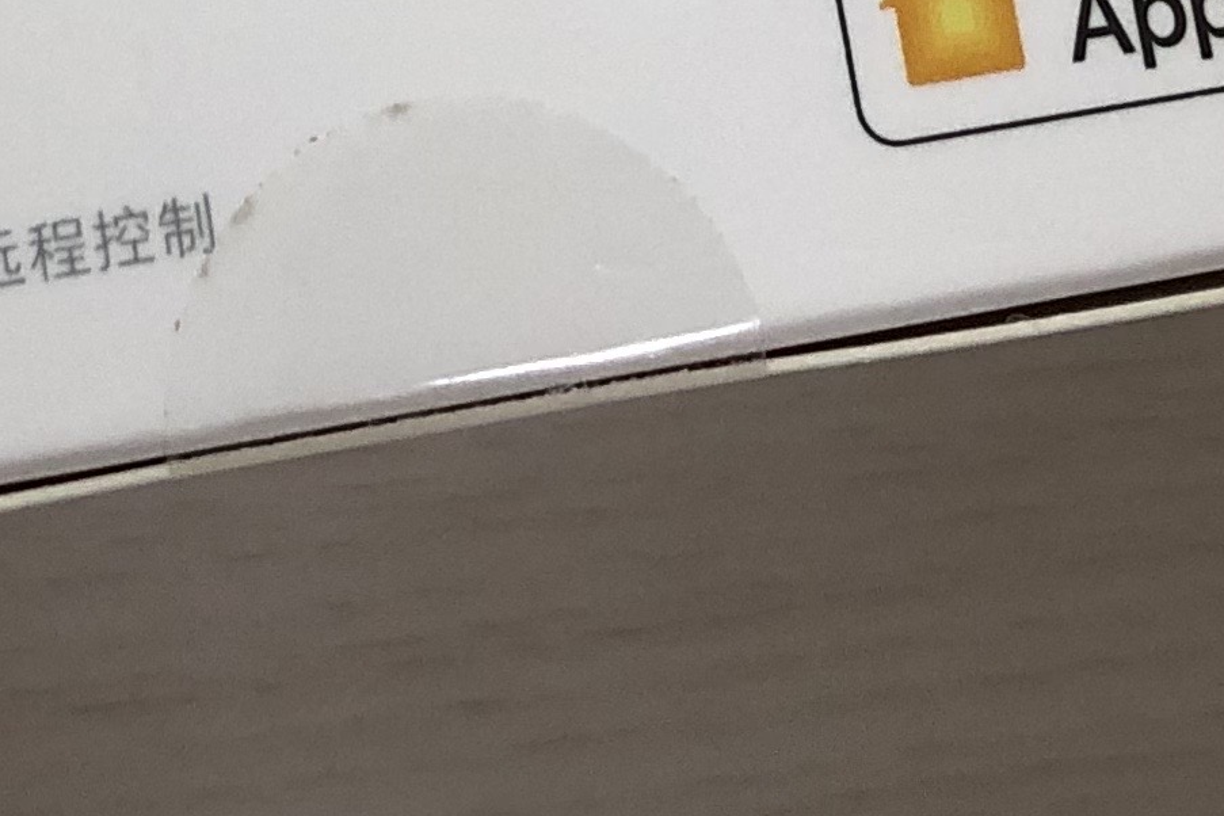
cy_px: -862
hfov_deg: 15.7
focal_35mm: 130
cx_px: 239
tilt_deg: -75.4
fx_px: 4420
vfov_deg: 9.8
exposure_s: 1/24
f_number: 1.8
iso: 40
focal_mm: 4
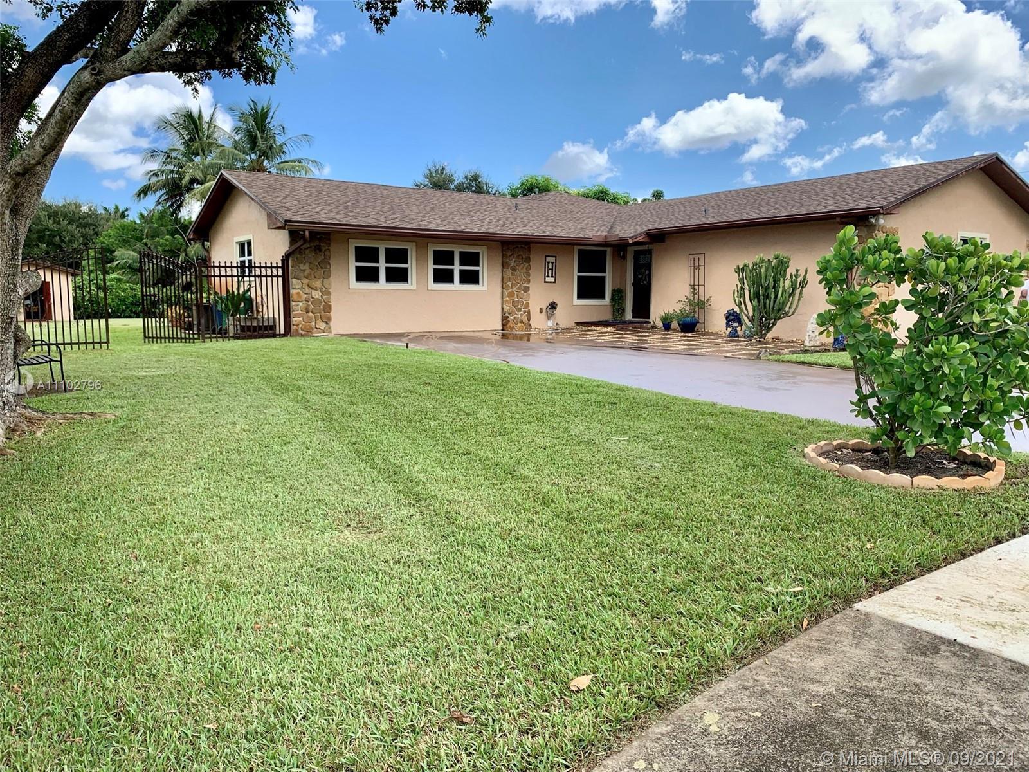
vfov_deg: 53.1
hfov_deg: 67.3
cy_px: 386
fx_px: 773
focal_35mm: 26
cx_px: 514
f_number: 1.8
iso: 25
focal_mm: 4.25
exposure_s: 1/1176
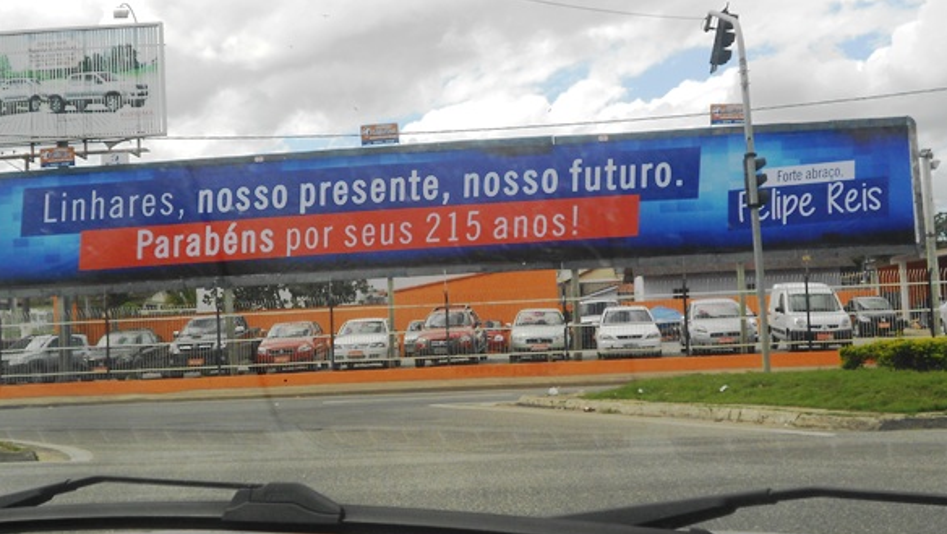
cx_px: 409
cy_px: 286
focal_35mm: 46
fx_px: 1156
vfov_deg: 26.0
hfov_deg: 44.5
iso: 80
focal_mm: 6.9
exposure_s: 1/500
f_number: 3.9
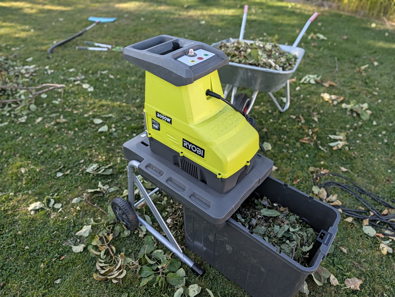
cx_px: 198
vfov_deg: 56.9
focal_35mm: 24
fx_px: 274
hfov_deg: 71.6
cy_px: 148
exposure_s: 1/176
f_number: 1.68
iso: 23
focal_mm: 6.9
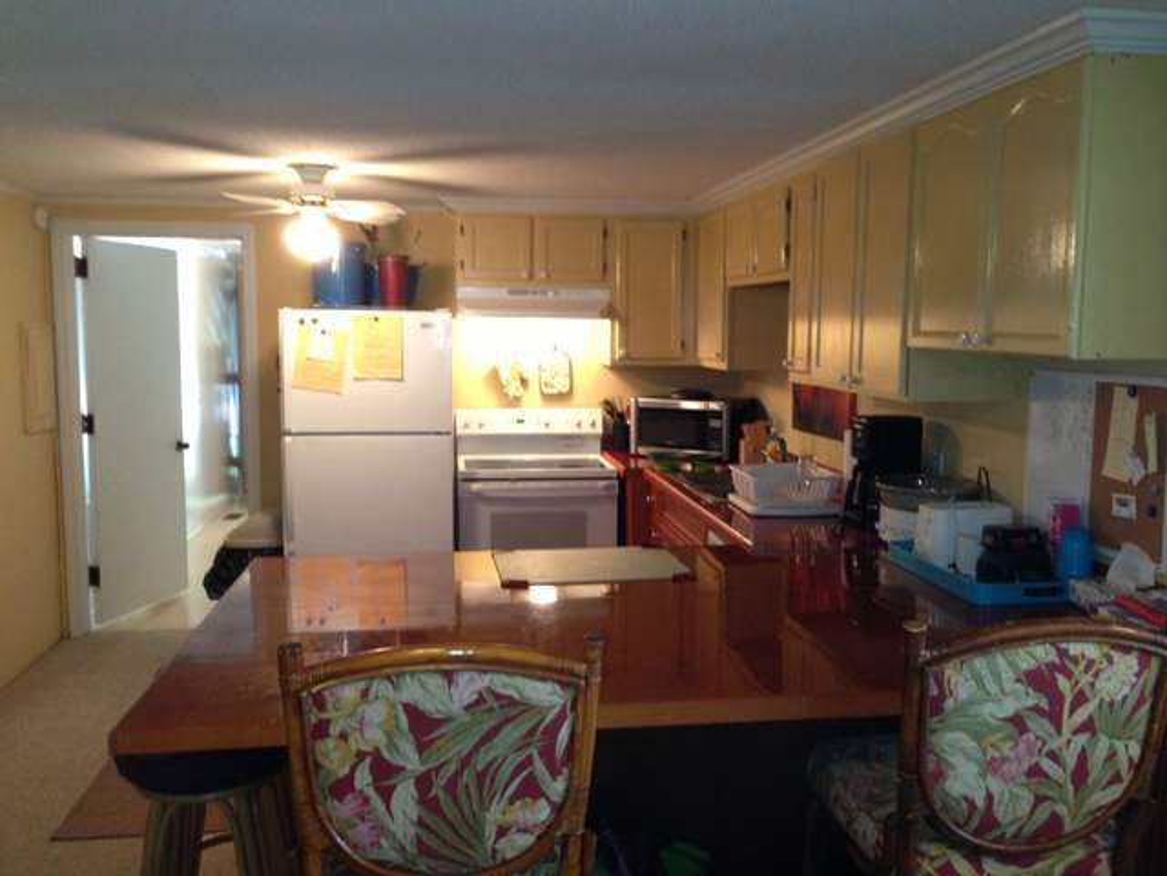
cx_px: 584
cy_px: 438
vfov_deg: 42.9
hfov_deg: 55.4
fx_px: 1113
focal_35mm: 33
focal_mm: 4.13
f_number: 2.4
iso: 250
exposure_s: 1/20
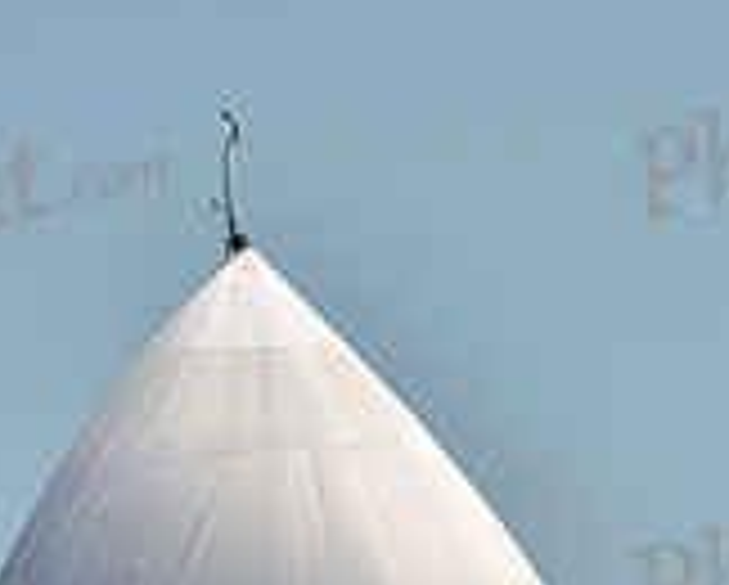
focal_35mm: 706
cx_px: 403
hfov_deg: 2.7
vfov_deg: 2.2
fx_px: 15251
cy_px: 819
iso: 250
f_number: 5.6
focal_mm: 210
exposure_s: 1/2500
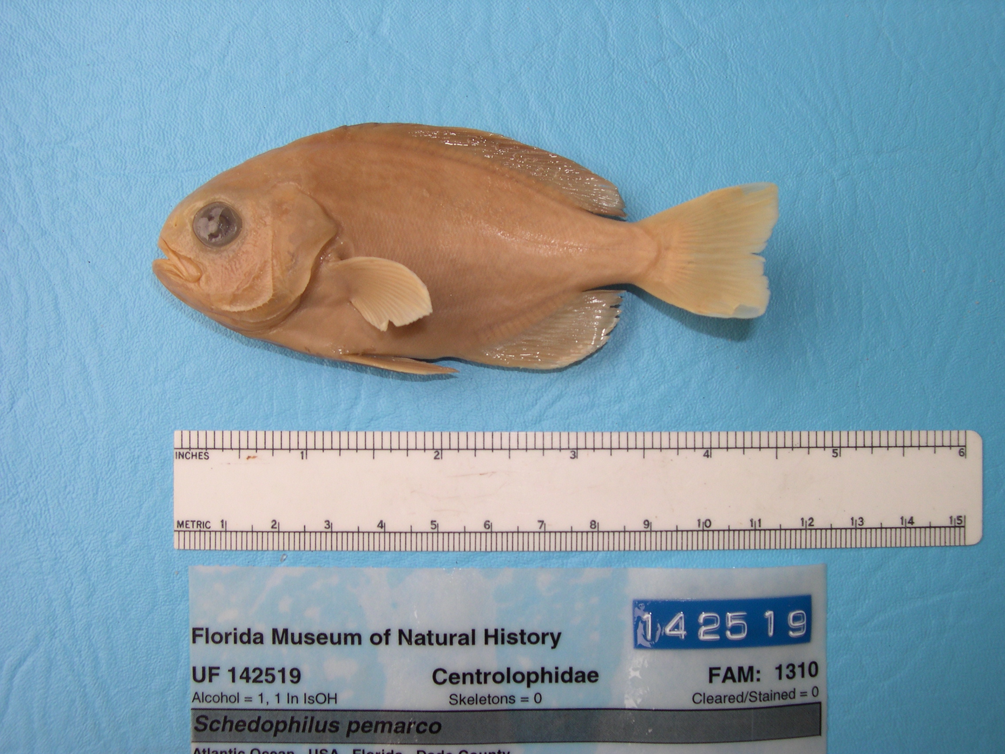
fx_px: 1103
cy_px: 377
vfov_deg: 37.7
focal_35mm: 38
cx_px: 502
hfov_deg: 49.0
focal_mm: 8
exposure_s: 1/63
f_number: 7.6
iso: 100
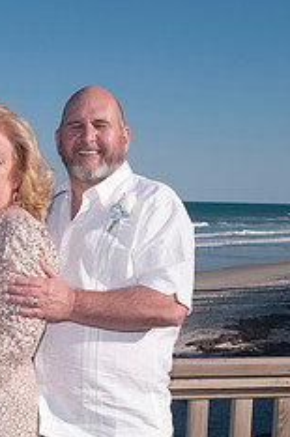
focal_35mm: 78
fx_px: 947
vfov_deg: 25.3
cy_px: 383
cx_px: 20
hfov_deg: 17.1
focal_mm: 27
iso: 100
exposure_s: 1/250
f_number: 11
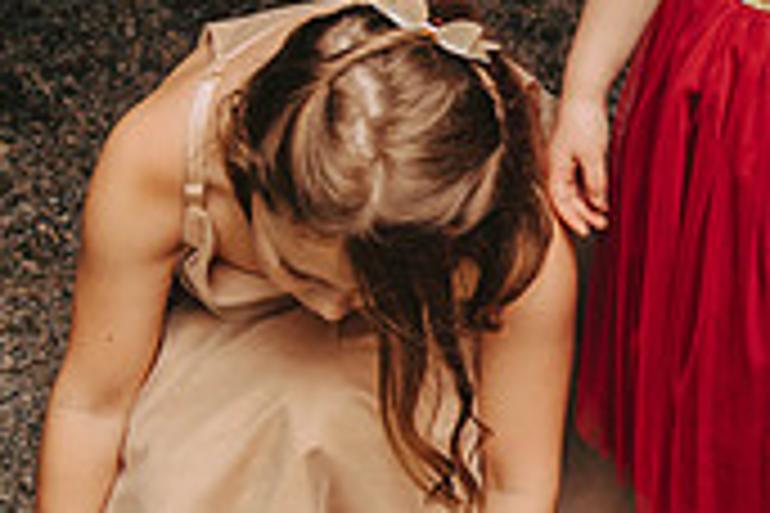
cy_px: 182
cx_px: 806
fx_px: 2139
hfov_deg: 19.7
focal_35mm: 100
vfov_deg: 13.7
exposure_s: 1/125
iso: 200
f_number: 2.8
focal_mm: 28
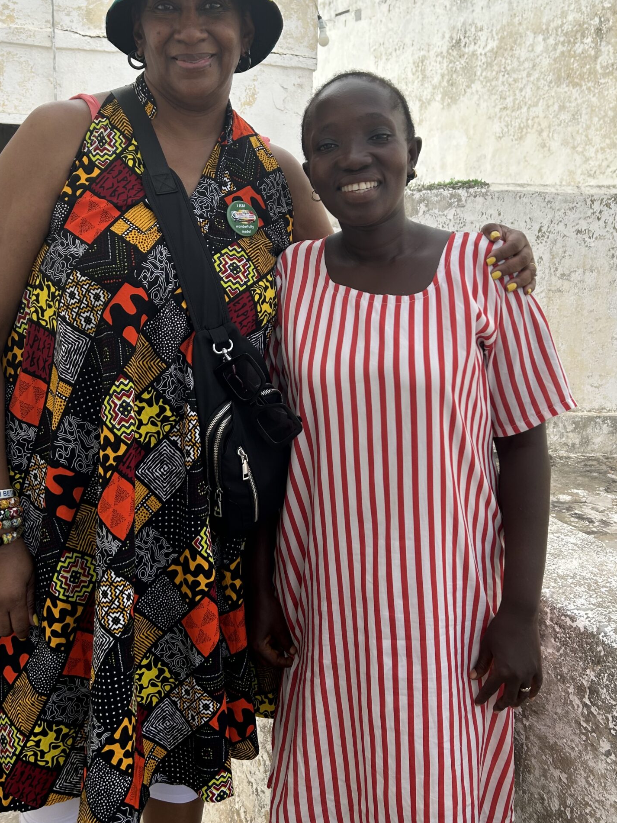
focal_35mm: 35
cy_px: 372
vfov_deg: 52.5
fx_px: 832
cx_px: 300
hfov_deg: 40.7
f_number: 1.5
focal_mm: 5.7
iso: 50
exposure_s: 1/887
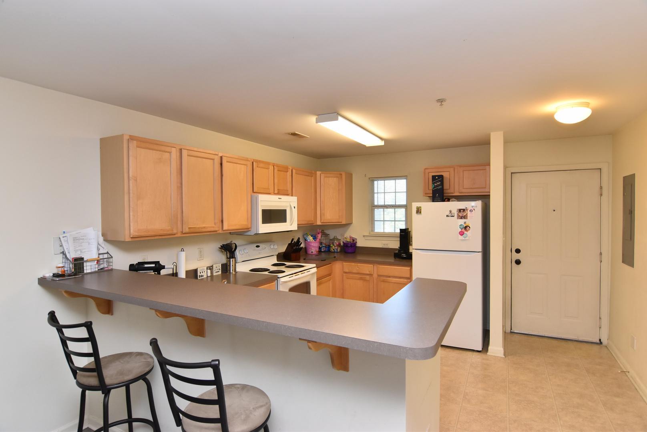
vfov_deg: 67.5
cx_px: 324
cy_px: 216
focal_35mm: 18
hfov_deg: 90.0
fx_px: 324
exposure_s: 1/60
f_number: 6.3
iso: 800
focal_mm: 12
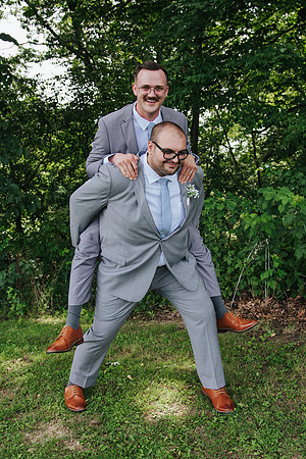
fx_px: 459
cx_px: 161
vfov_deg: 53.2
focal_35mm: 36
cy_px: 230
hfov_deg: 36.9
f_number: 4
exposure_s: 1/200
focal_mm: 24
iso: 180
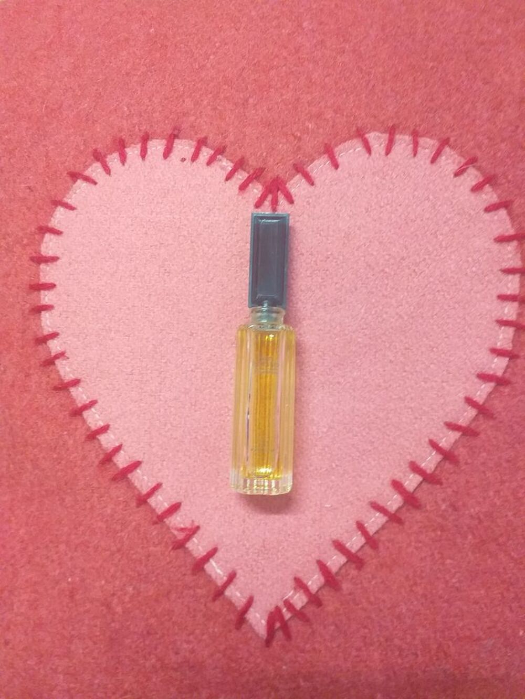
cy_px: 350
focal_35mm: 26
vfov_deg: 67.3
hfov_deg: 53.1
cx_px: 262
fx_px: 526
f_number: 1.9
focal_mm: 3.6
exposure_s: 1/33
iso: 250
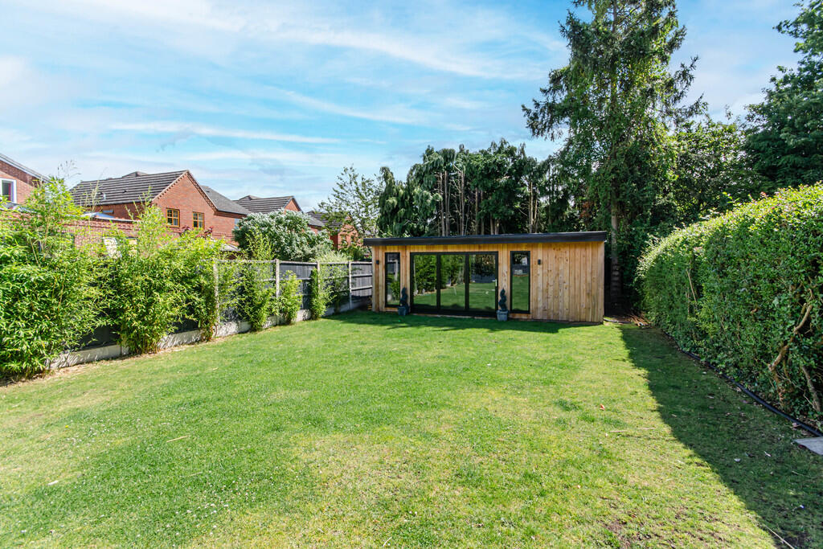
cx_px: 412
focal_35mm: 15
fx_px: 343
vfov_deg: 77.3
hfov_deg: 100.4
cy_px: 274
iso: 220
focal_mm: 10
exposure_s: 1/250
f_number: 10
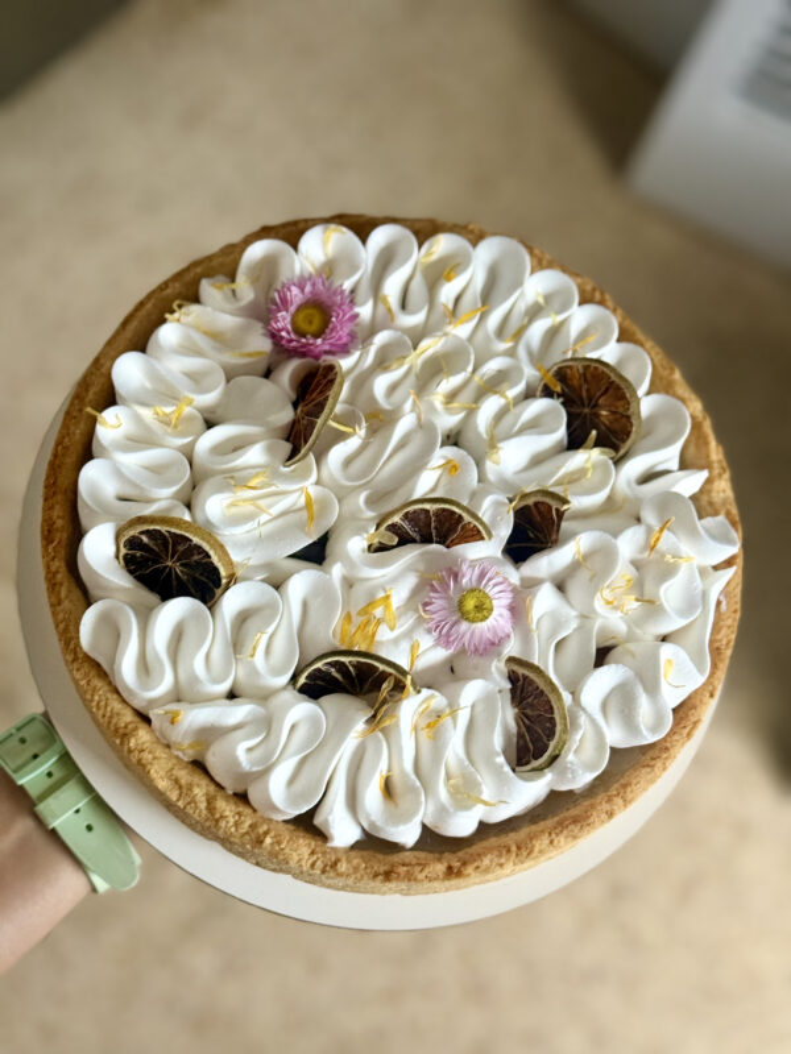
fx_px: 1462
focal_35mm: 48
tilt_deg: -70.0
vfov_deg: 39.7
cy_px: 527
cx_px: 396
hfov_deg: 30.3
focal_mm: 6.76
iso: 250
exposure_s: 1/46
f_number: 1.78
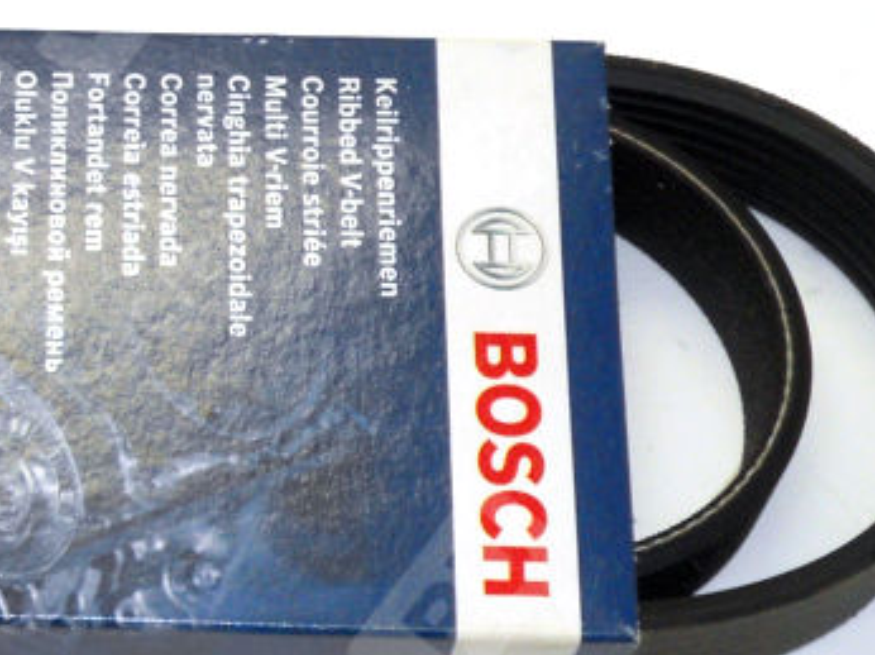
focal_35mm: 133
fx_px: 3360
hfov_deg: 14.3
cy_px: 329
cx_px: -202
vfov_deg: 11.1
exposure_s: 1/30
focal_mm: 8.2
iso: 125
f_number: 4.3
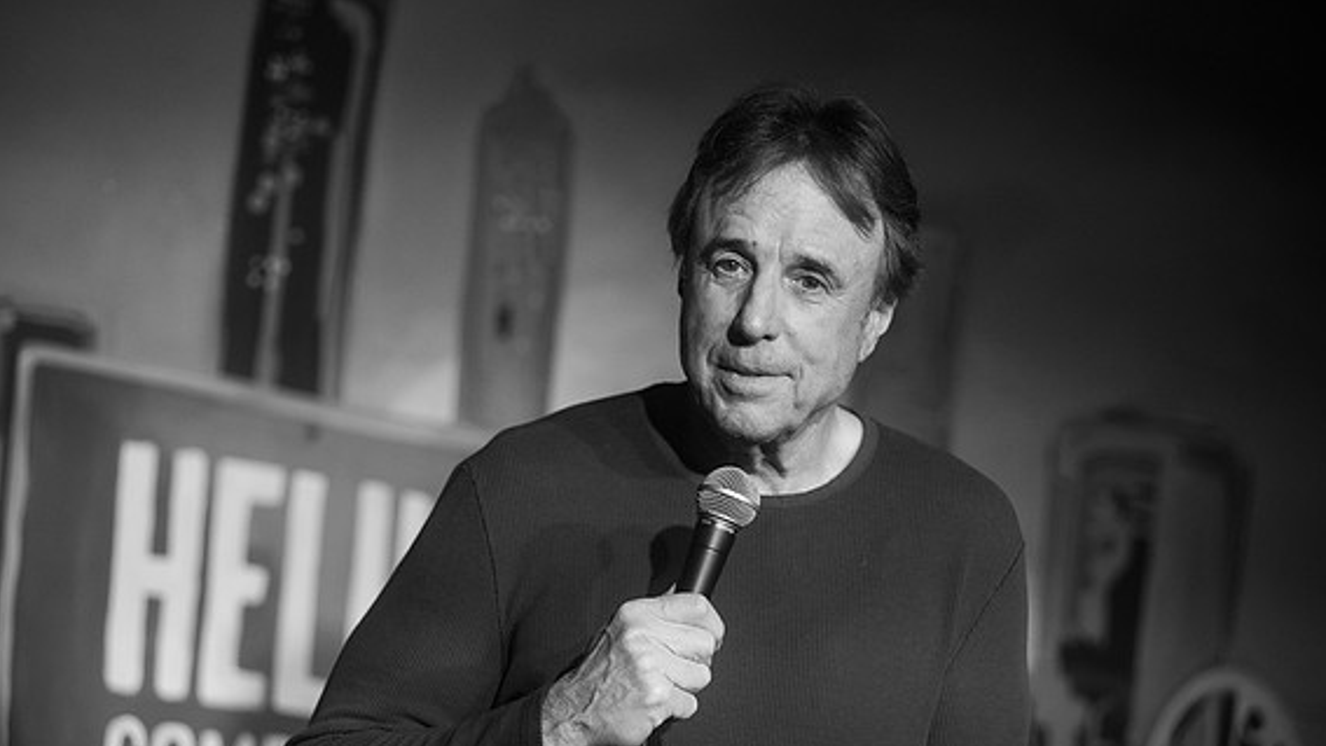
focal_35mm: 134
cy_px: 429
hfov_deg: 16.0
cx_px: 671
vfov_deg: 9.1
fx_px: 4712
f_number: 3.5
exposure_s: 1/320
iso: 2000
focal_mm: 125
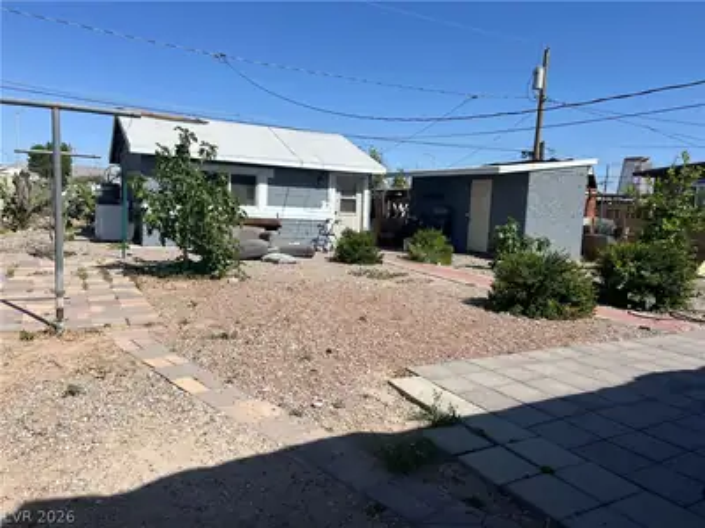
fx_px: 530
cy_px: 264
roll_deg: -2.3
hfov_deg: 67.3
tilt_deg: -8.5
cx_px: 352
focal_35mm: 26
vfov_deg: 53.1
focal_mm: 5.7
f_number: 1.5
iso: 50
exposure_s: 1/6579
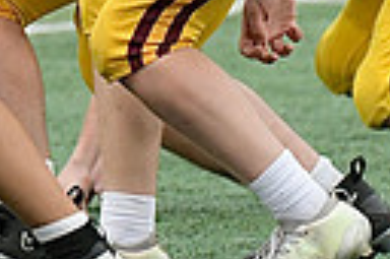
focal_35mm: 1154
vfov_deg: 1.2
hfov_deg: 1.8
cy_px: -265
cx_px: 174
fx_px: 12486
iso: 2000
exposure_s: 1/1000
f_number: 3.2
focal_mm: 170
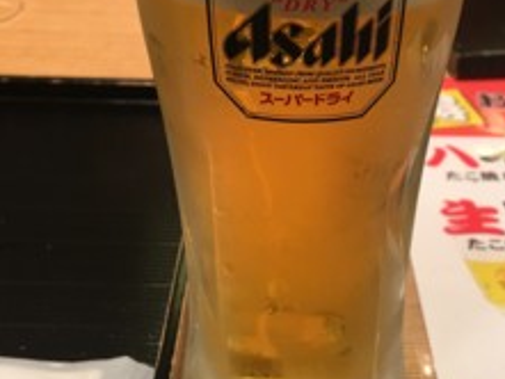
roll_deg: -2.1
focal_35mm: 59
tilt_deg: -29.5
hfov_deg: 32.6
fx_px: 861
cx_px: 292
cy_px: 135
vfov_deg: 24.7
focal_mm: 4.15
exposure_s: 1/15
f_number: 2.2
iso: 25
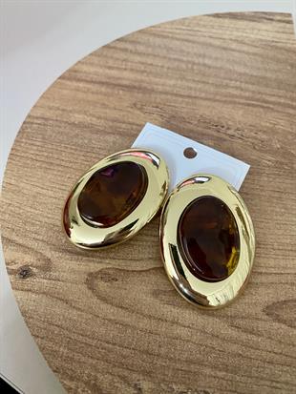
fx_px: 285
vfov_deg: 69.4
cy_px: 197
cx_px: 148
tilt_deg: -60.1
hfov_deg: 54.9
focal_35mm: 25
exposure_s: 1/25
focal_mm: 4.25
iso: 500
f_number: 1.8
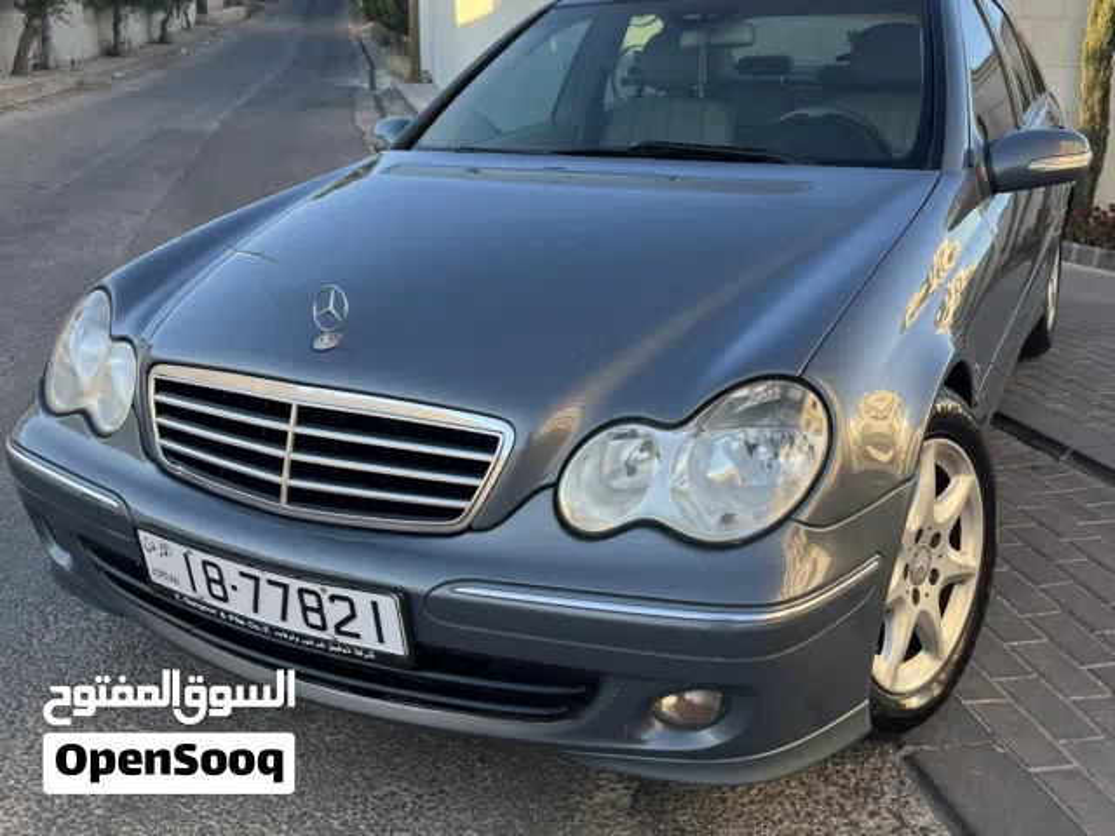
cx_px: 558
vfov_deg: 53.1
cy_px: 418
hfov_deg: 67.3
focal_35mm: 26
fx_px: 837
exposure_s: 1/786
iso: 50
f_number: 1.5
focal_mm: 5.7
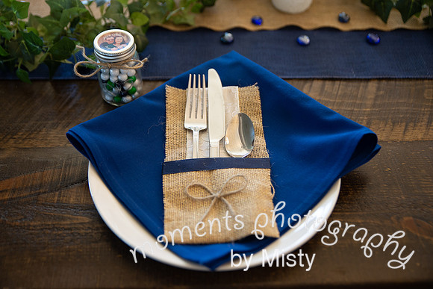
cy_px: 144
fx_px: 541
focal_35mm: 45
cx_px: 216
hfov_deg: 43.6
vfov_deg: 29.9
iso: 640
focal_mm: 45
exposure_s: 1/160
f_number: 2.8
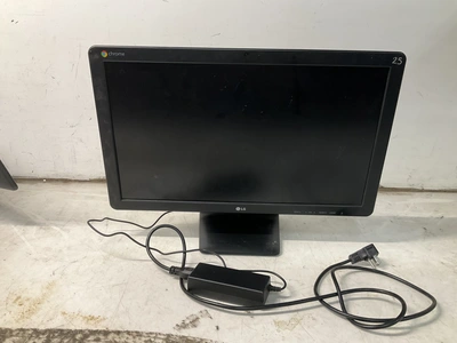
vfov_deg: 48.2
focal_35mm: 29
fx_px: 383
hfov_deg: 61.7
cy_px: 172
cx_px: 228
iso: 64
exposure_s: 1/60
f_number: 1.8
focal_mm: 3
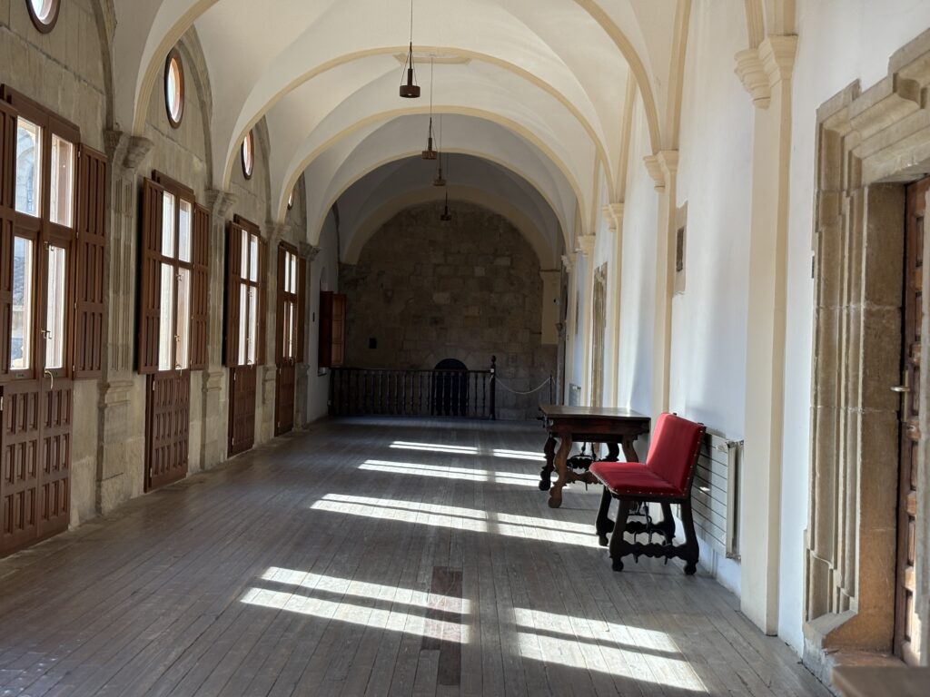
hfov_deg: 36.8
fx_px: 1397
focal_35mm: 52
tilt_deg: -1.6
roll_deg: -1.7
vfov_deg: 28.0
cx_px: 465
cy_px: 348
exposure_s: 1/90
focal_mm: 5.96
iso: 50
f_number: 1.6
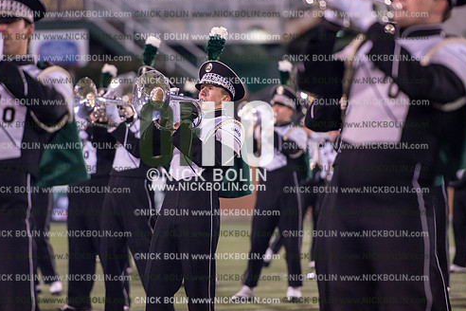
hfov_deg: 8.7
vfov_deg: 5.8
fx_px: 3055
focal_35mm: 236
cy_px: 146
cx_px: 206
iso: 2500
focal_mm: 200
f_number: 2.8
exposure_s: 1/1250
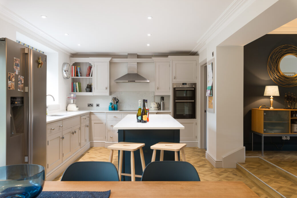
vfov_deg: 43.6
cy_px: 99
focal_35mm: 30
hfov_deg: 61.9
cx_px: 148
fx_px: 248
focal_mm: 30
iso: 200
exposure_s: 1/2.5
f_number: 9
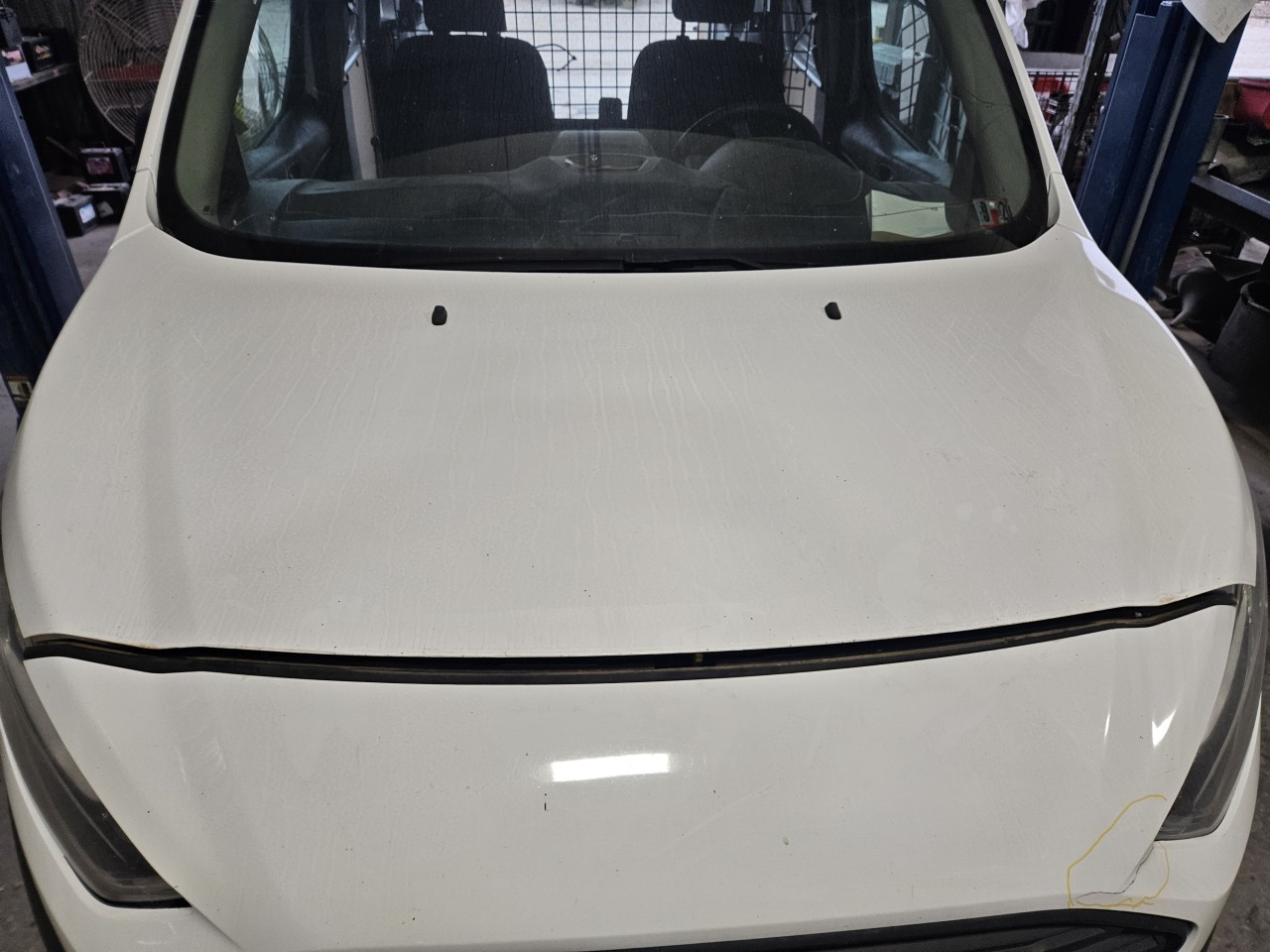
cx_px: 635
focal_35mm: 23
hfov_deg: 73.9
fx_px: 844
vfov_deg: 58.9
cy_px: 476
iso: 320
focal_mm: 5.4
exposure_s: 1/120
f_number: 1.8
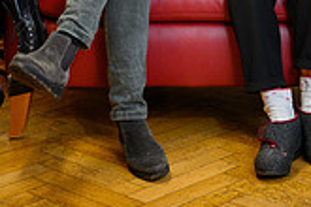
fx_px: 959
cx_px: 213
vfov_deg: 11.7
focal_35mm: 111
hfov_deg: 18.4
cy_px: -120
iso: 800
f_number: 4
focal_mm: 31.5
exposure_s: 1/100
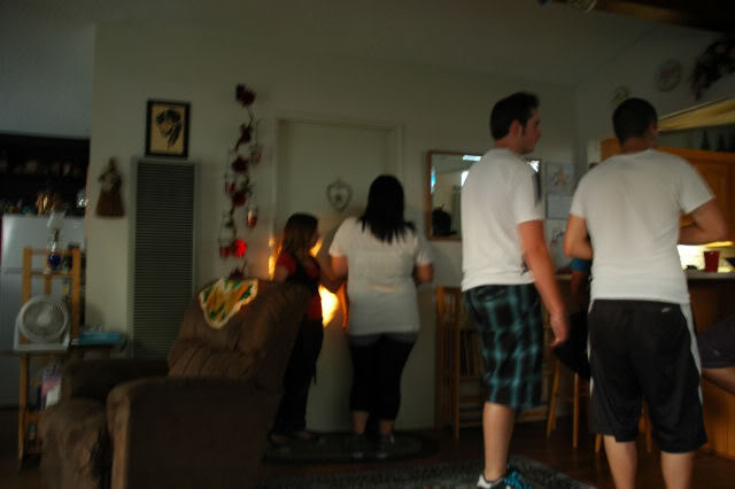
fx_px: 551
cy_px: 244
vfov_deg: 47.9
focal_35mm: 27
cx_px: 368
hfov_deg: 67.4
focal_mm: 18
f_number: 3.5
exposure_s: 1/3
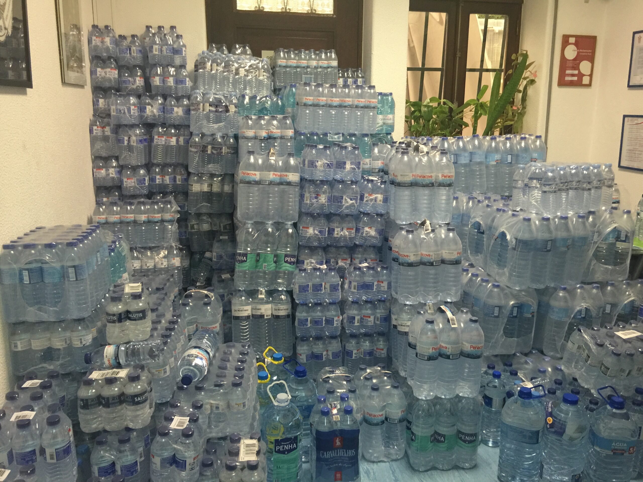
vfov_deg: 48.2
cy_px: 241
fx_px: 539
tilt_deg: -13.8
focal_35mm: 29
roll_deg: -0.9
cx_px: 322
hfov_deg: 61.7
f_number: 2.2
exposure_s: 1/17
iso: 100
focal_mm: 4.15
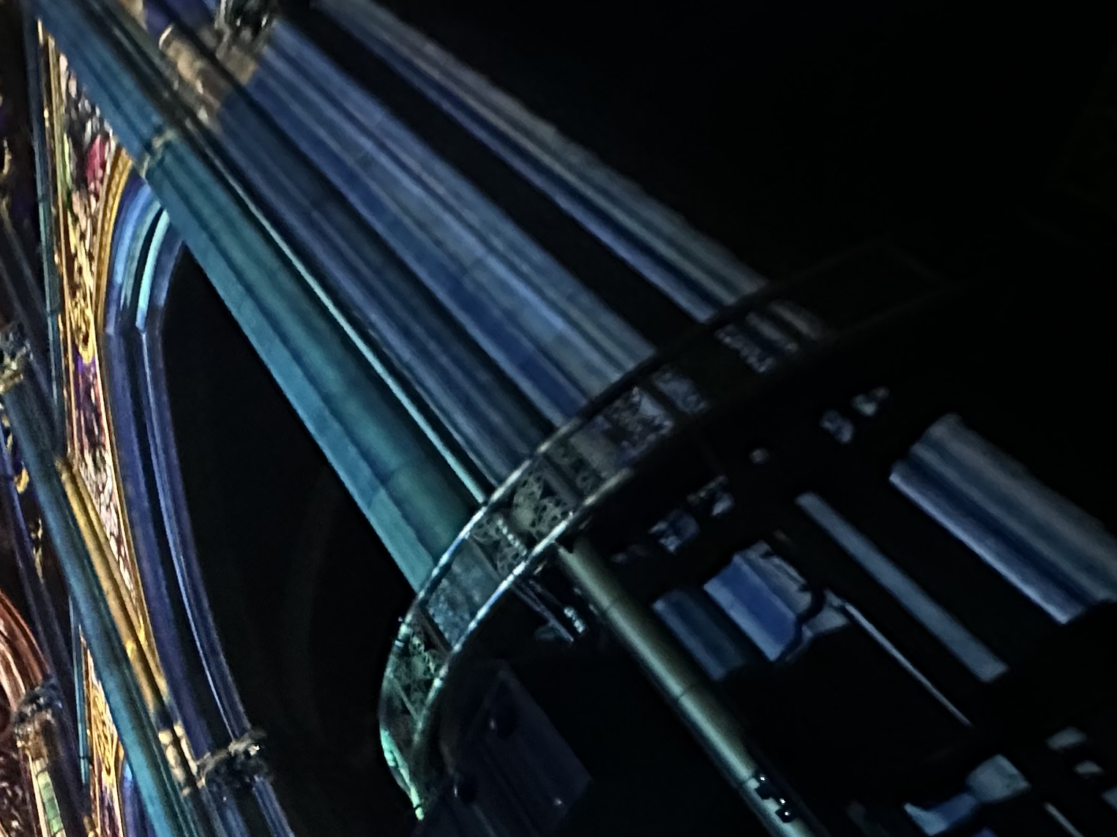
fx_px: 1194
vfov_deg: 32.0
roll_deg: -0.2
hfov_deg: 35.0
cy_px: 1010
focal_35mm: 37
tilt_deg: +36.7
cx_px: -330
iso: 1600
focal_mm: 2.22
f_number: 2.2
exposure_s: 1/30
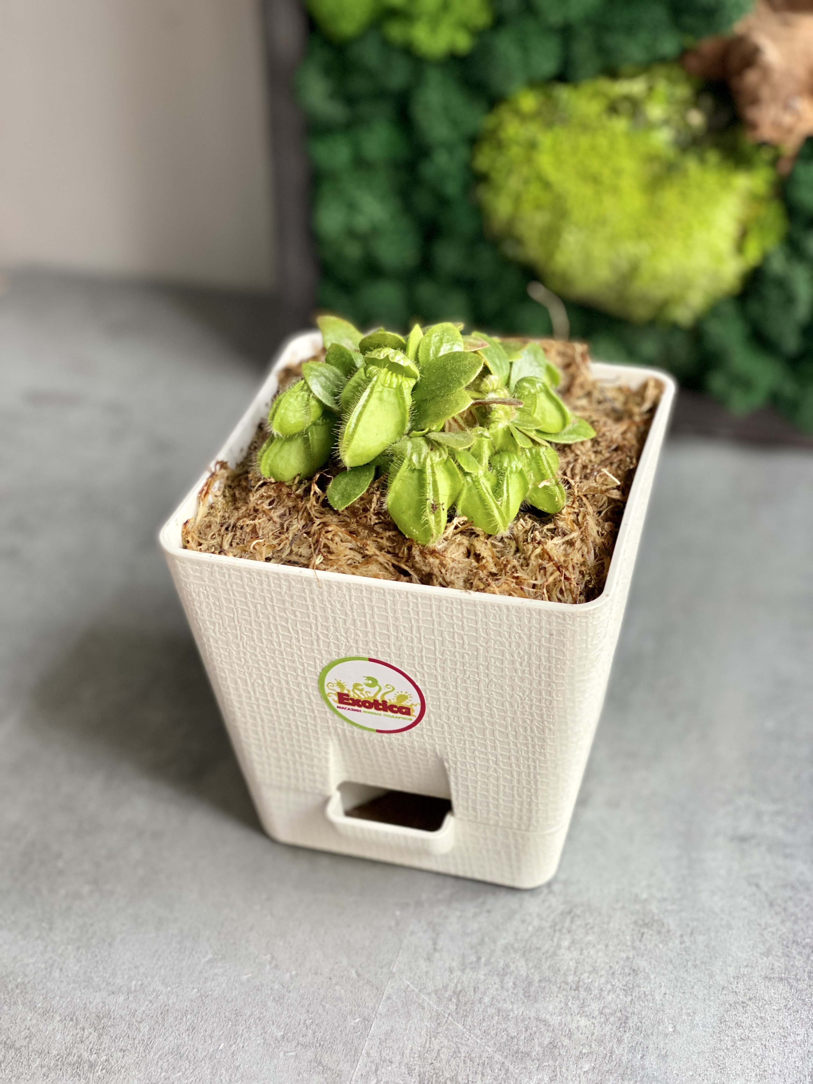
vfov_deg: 36.8
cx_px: 406
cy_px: 542
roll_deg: -0.1
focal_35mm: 52
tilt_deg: -35.8
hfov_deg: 28.0
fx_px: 1628
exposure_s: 1/122
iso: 160
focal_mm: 6
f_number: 2
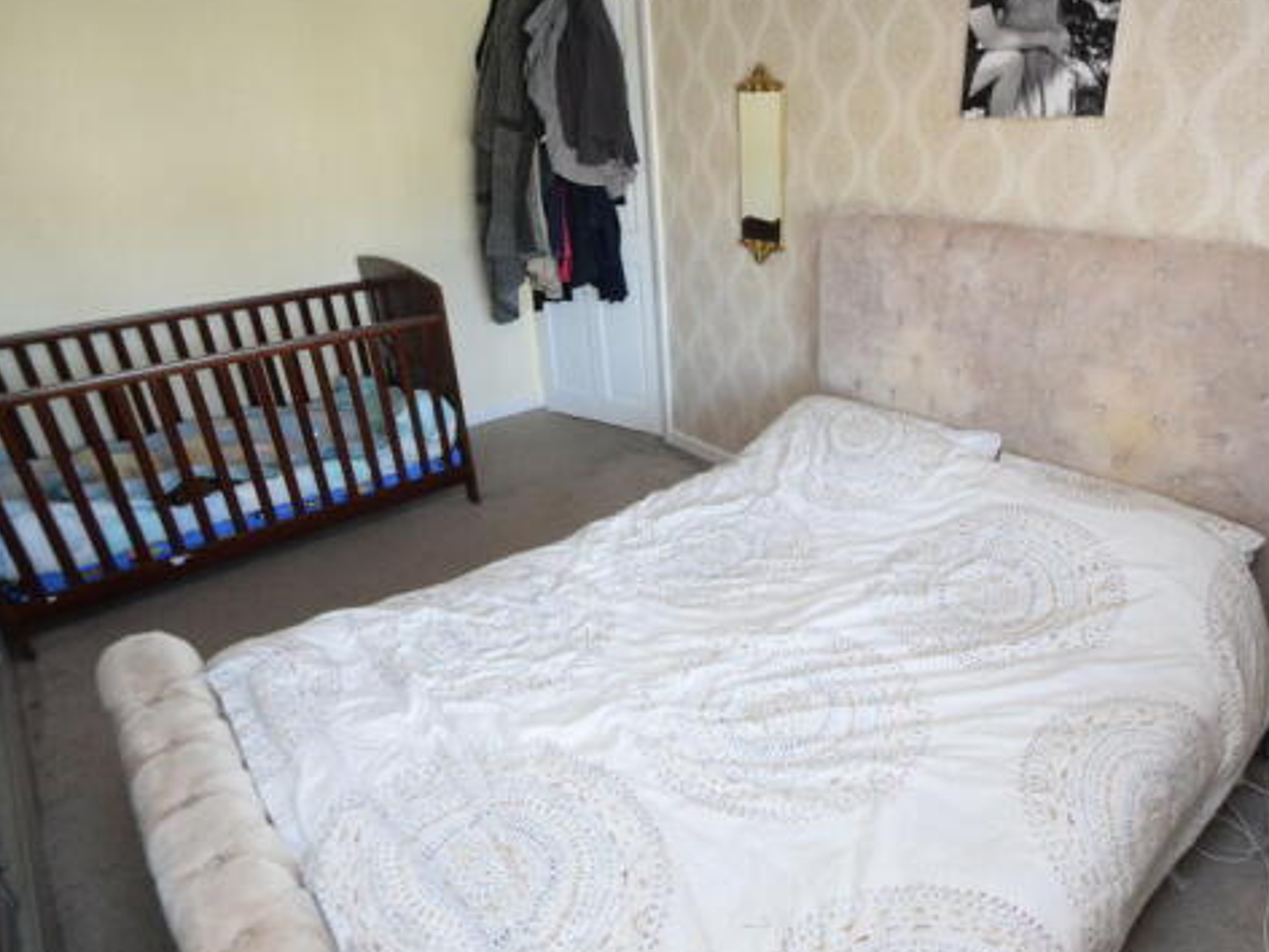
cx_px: 765
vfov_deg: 66.0
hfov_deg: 80.7
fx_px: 733
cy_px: 483
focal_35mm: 20
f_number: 4
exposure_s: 1/60
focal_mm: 10
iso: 450
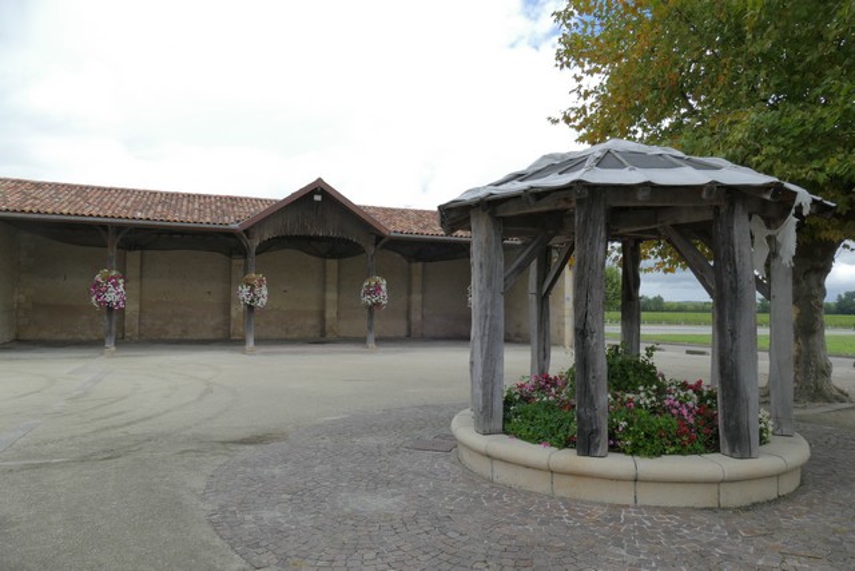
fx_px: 594
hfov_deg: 71.5
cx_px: 428
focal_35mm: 25
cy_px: 286
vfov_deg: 51.3
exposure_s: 1/160
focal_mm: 9.12
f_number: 7.1
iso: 125
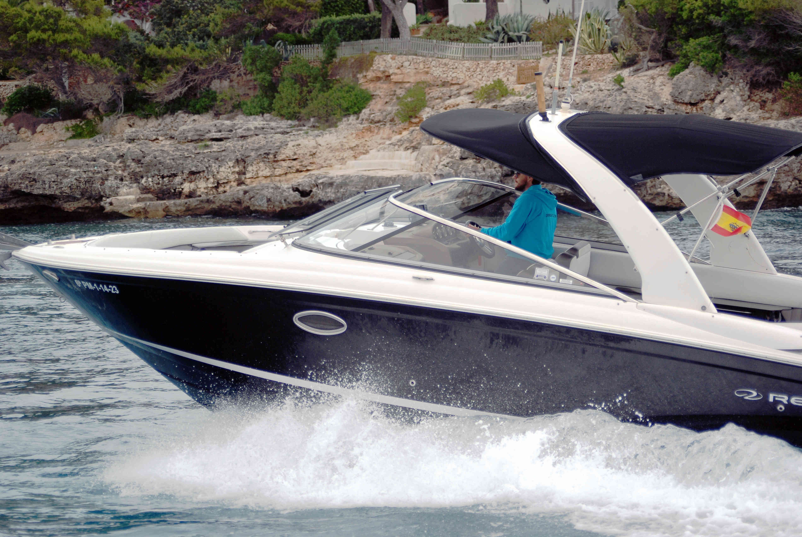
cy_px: 268
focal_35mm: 105
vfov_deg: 13.1
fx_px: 2342
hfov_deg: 19.4
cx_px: 401
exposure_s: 1/1000
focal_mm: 70
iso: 160
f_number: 4
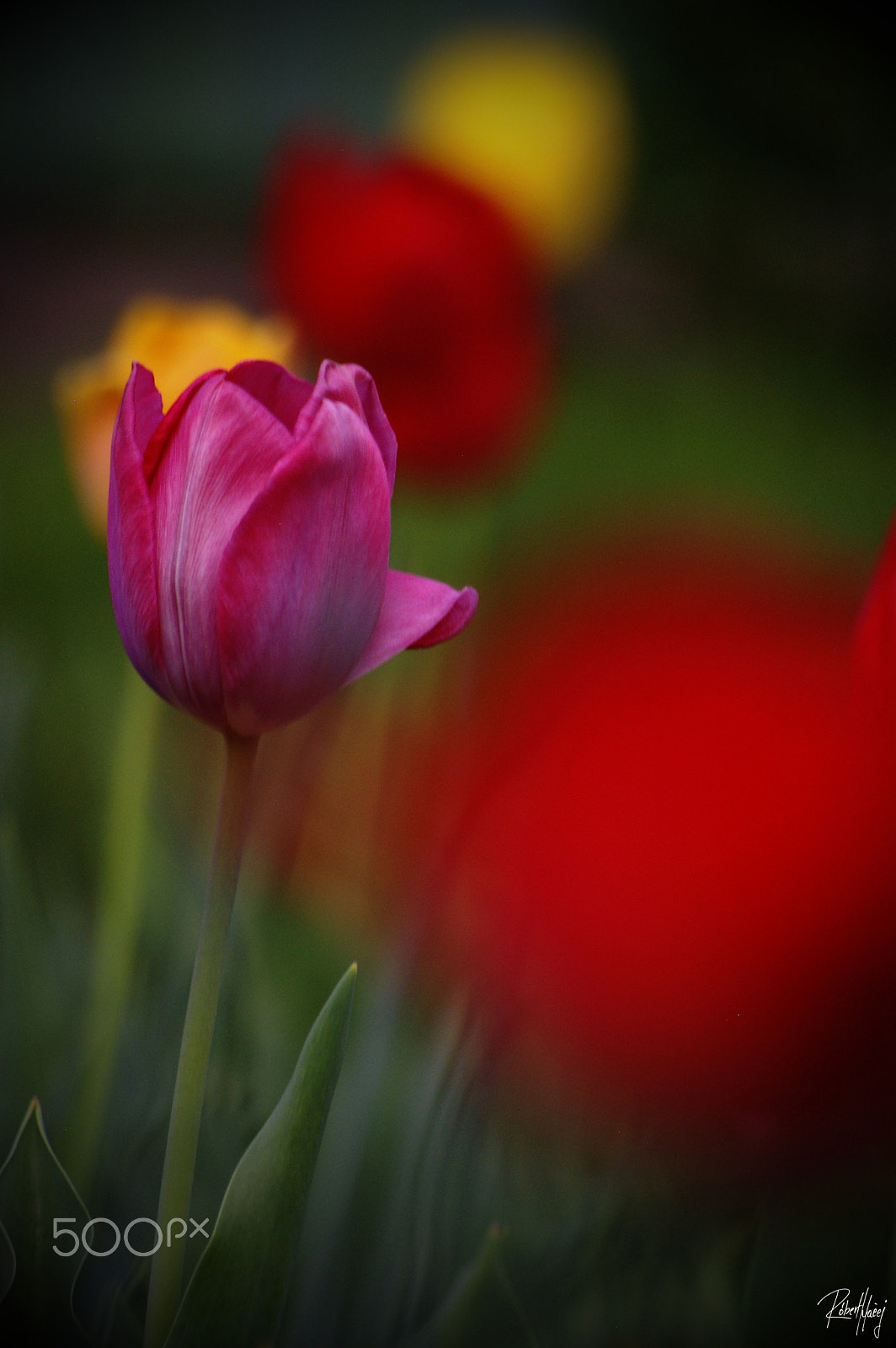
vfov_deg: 4.6
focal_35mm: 450
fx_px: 16828
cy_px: 674
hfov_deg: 3.0
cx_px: 448
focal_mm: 300
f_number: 5.6
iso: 800
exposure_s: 1/250
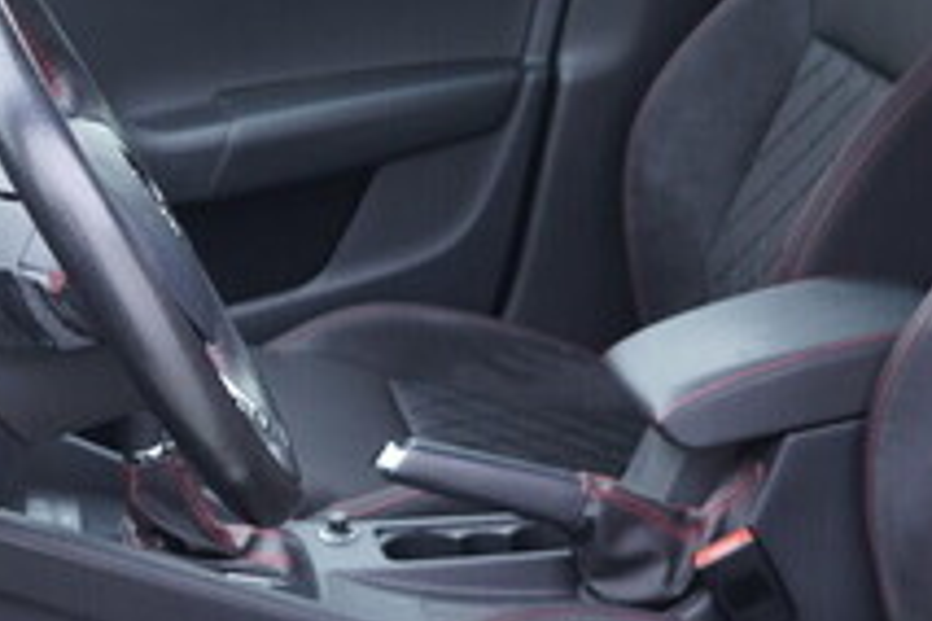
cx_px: 538
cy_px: 374
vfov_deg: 14.7
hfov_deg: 21.9
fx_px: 2407
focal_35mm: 93
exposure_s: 1/40
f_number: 2.8
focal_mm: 24
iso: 320
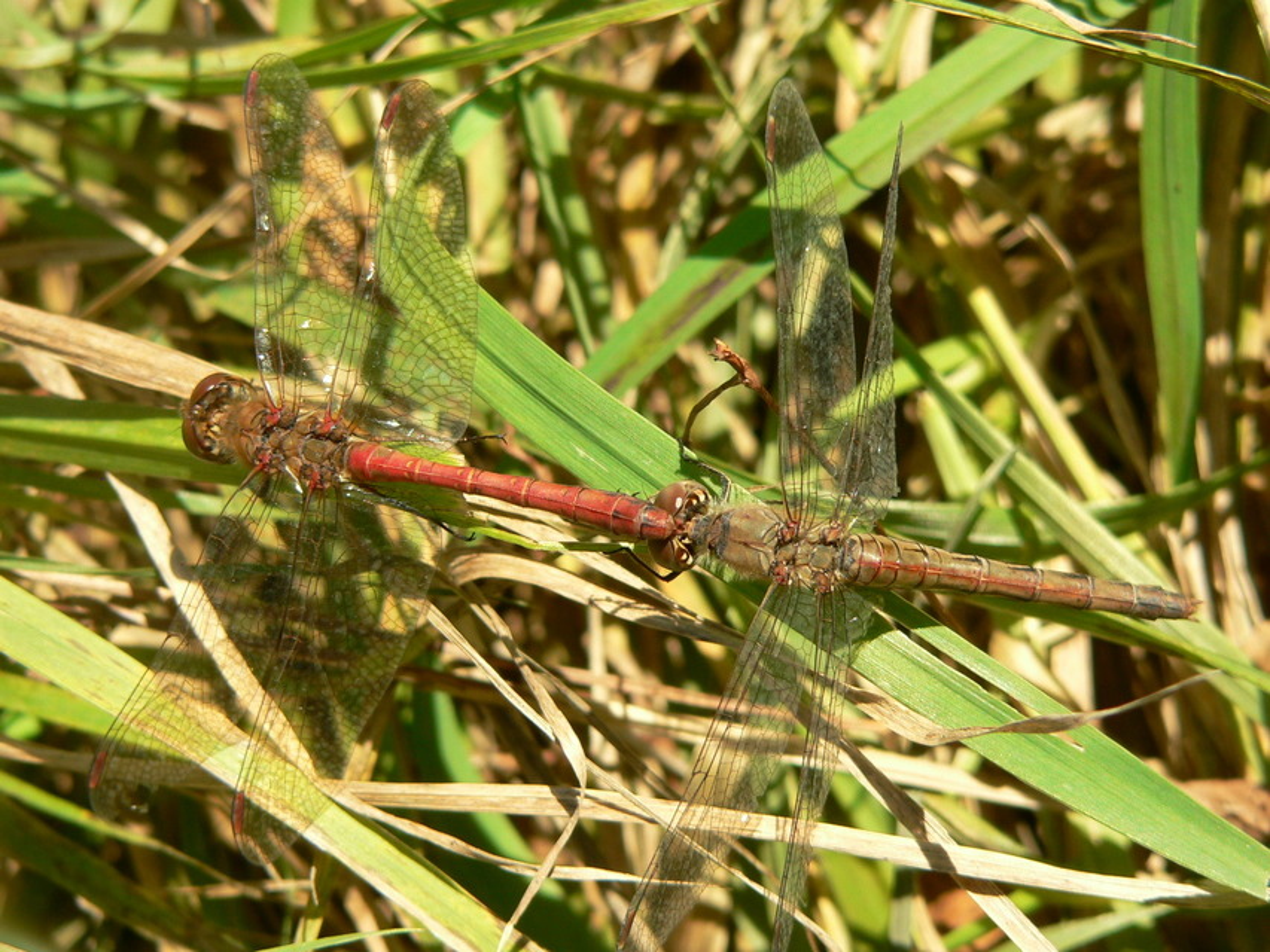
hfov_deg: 18.4
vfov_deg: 13.8
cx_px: 635
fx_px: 3926
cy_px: 476
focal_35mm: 107
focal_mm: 17.8
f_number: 4
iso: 80
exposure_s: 1/320
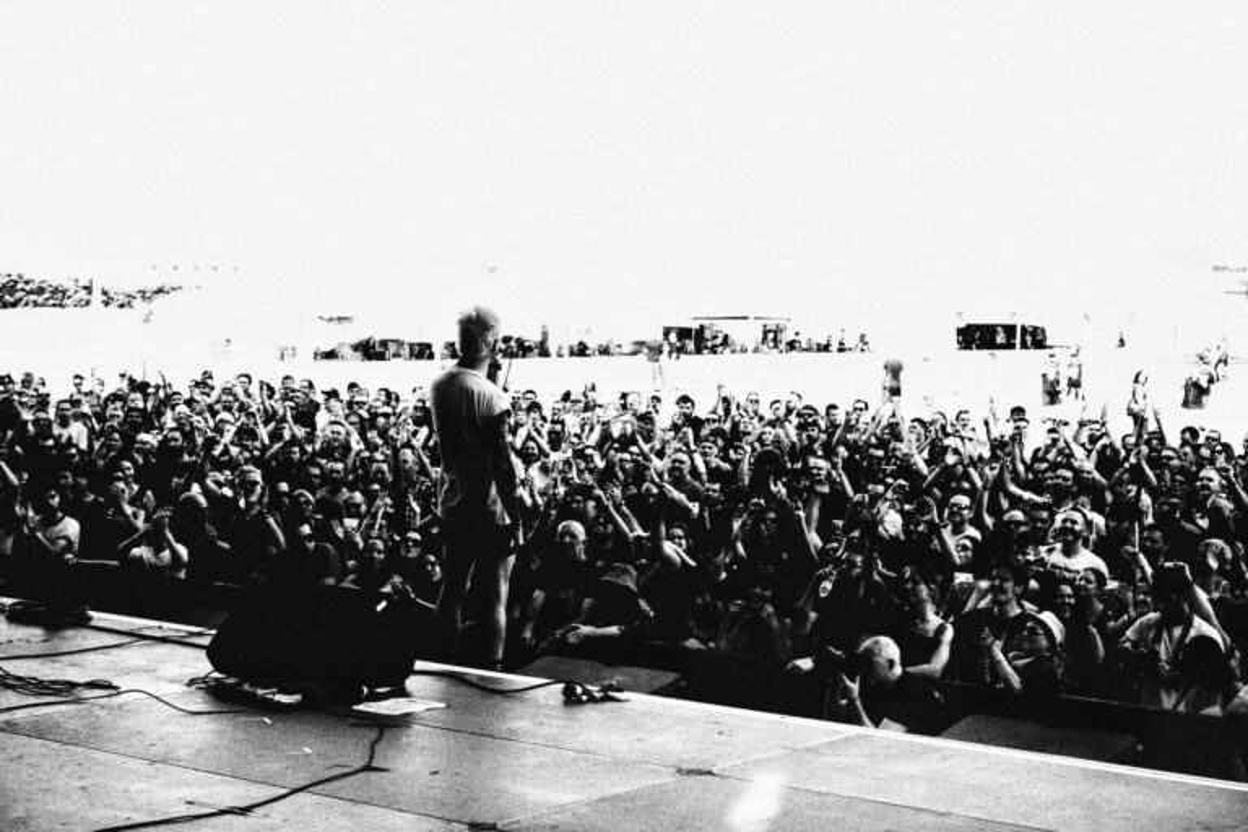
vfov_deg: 19.5
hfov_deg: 28.8
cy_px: 416
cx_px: 624
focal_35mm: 70
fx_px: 2426
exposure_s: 1/125
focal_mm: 70
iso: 100
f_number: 9
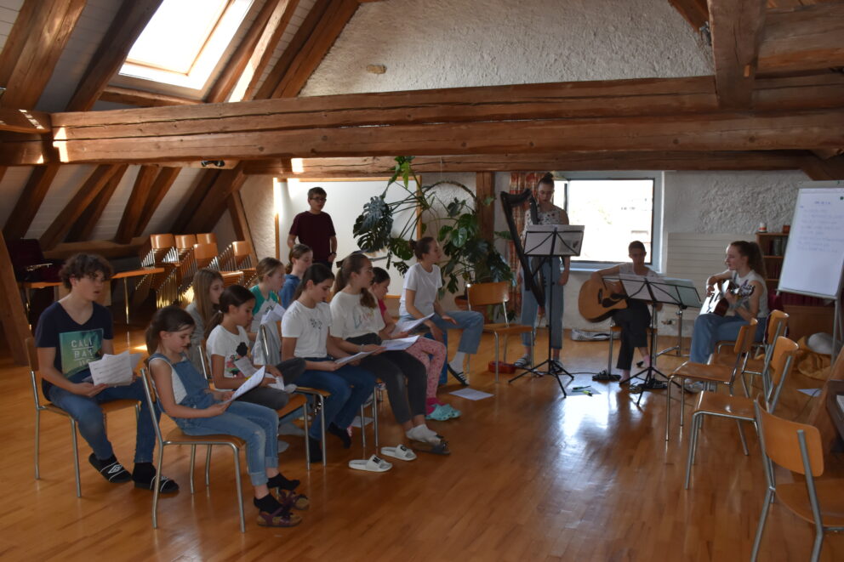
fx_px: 703
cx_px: 422
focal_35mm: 30
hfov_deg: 61.9
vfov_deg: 43.6
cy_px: 281
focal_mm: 20
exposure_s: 1/125
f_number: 5.6
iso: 720
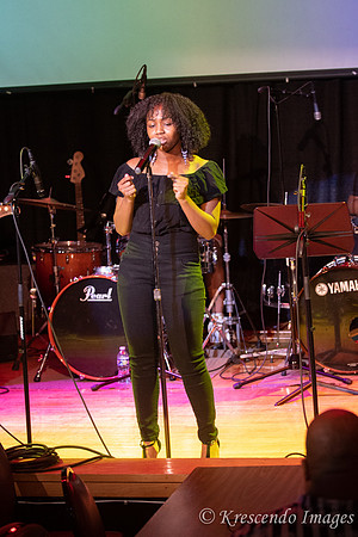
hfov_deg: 12.2
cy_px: 268
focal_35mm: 112
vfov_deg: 18.2
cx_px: 179
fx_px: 1678
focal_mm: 75
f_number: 2.8
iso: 3200
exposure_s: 1/200
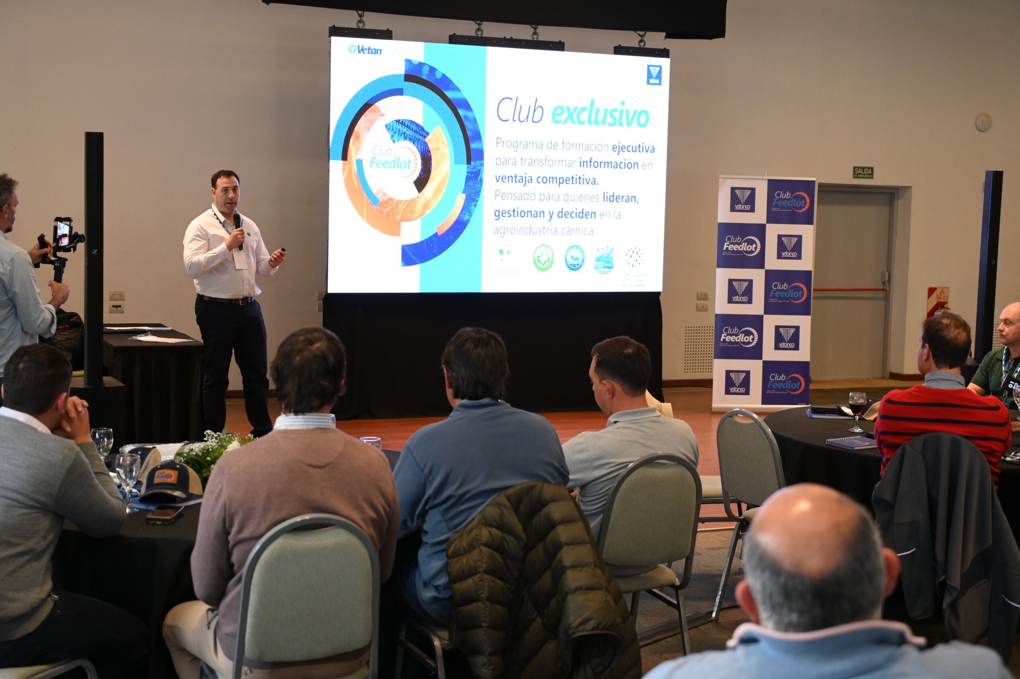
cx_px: 510
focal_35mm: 49
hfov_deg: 40.4
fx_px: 1387
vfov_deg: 27.5
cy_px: 340
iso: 1600
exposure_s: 1/160
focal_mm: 49
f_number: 4
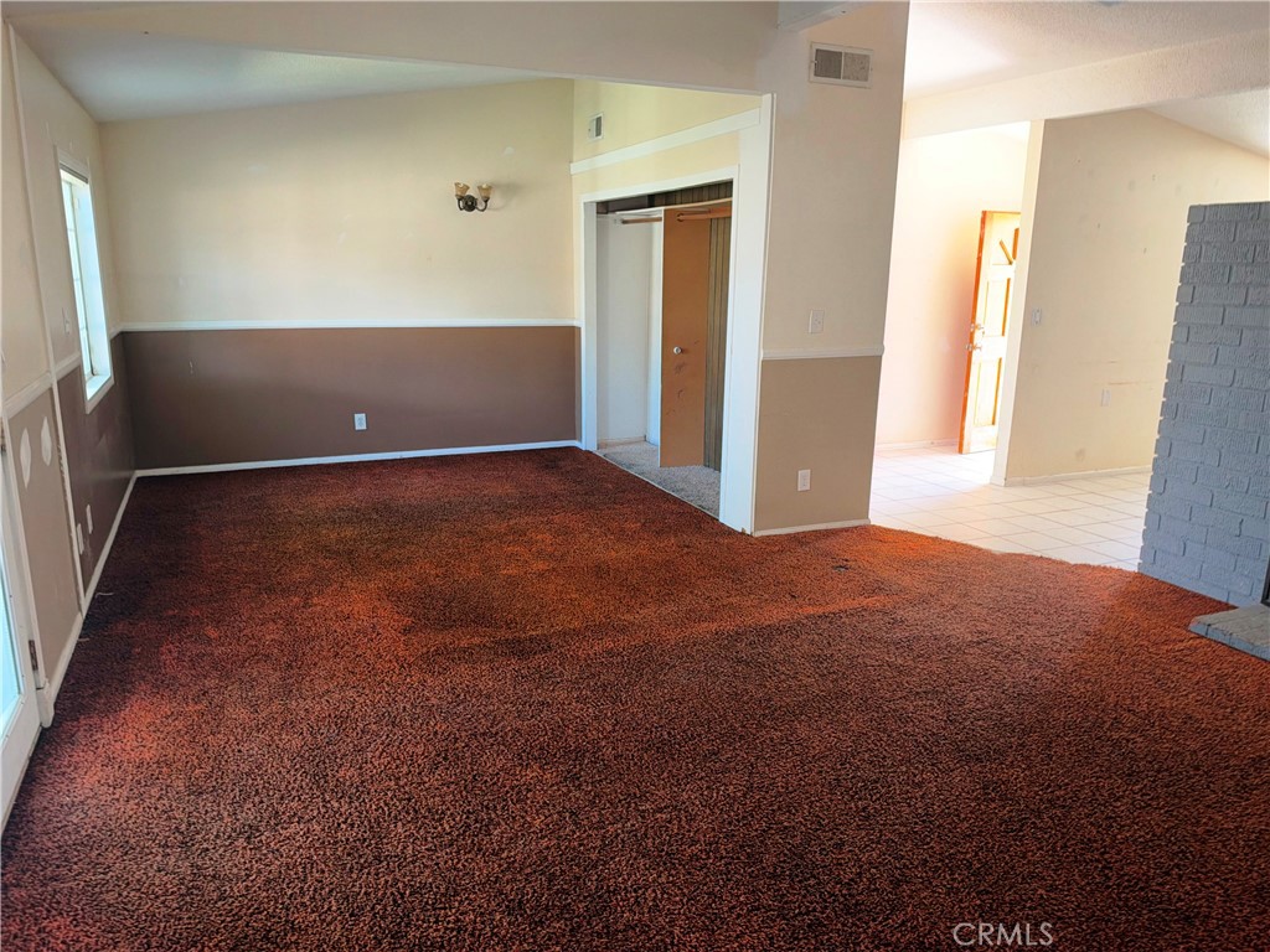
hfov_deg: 71.6
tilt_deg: -13.0
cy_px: 476
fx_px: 881
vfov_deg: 56.8
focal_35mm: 24
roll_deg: -0.6
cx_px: 635
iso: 80
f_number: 1.8
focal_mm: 6.93
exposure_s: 1/29
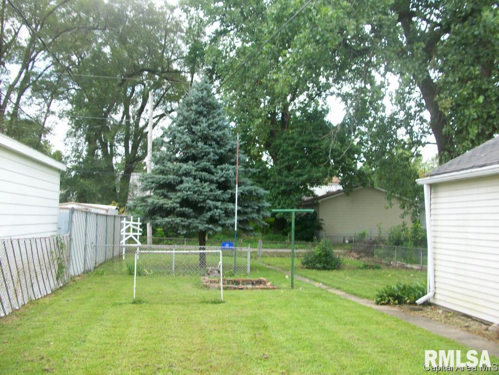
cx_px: 250
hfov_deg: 53.9
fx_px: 490
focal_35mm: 34
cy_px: 188
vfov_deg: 41.8
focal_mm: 5.7
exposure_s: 1/203
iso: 80
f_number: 2.8
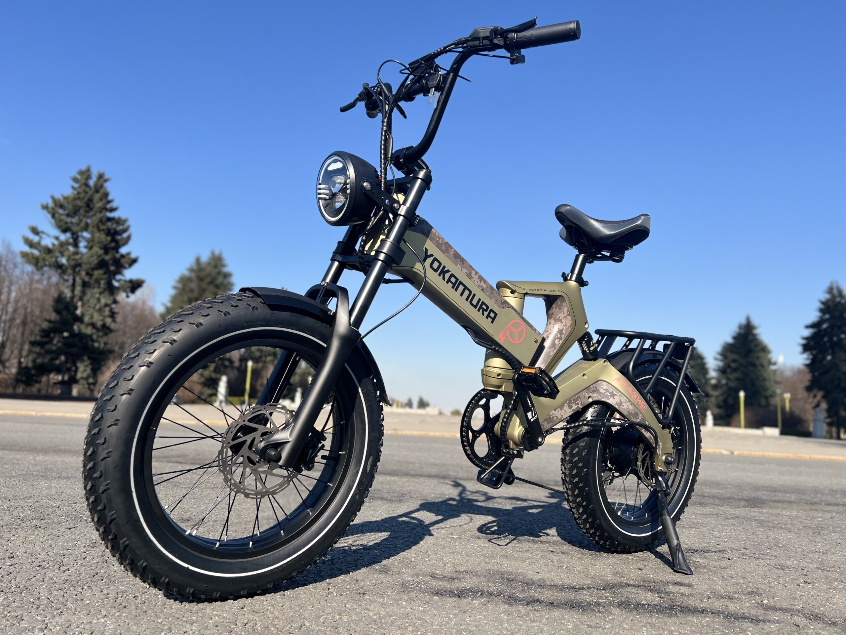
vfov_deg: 53.1
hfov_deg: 67.3
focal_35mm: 26
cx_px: 423
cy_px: 318
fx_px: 635
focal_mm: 5.7
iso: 50
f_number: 1.5
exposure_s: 1/3356
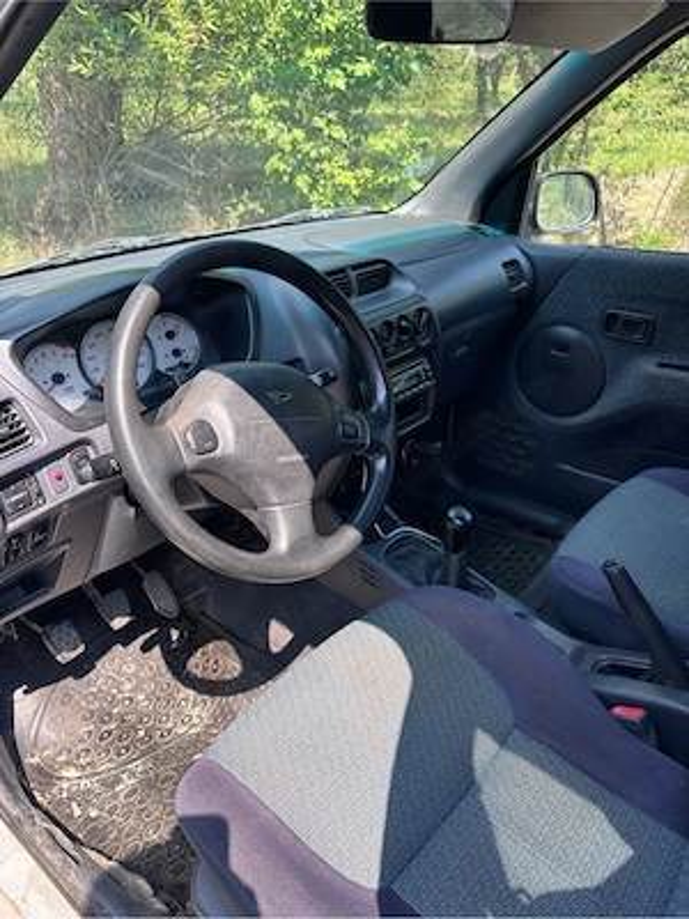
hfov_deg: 53.1
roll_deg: -1.4
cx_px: 344
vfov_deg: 67.3
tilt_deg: -28.8
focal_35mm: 26
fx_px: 690
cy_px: 460
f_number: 1.6
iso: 50
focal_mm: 5.96
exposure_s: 1/405
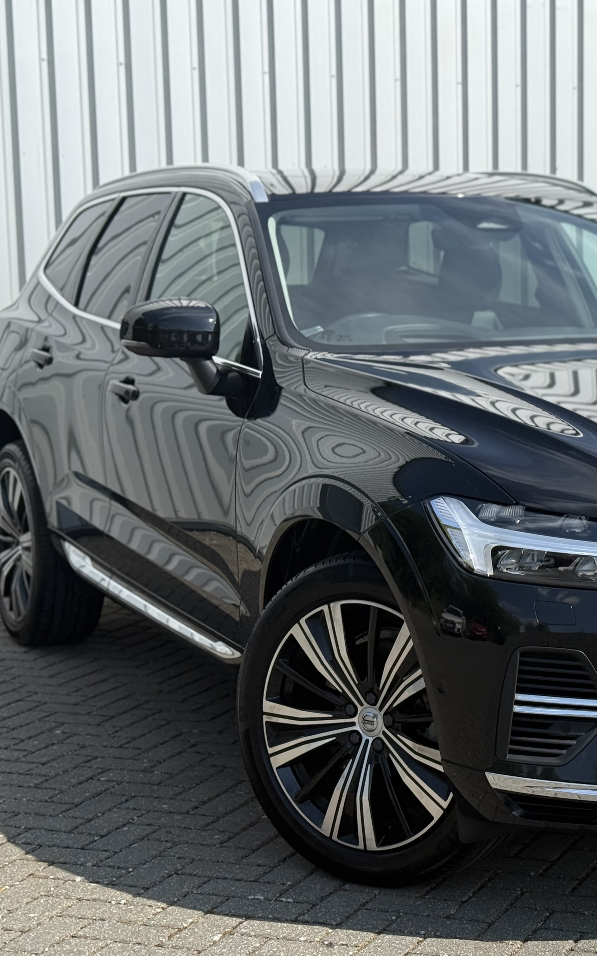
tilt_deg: -7.5
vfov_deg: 30.2
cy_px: 478
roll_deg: +0.2
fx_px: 1770
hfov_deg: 18.7
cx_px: 575
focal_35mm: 68
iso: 80
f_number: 1.78
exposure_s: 1/3891
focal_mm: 6.76
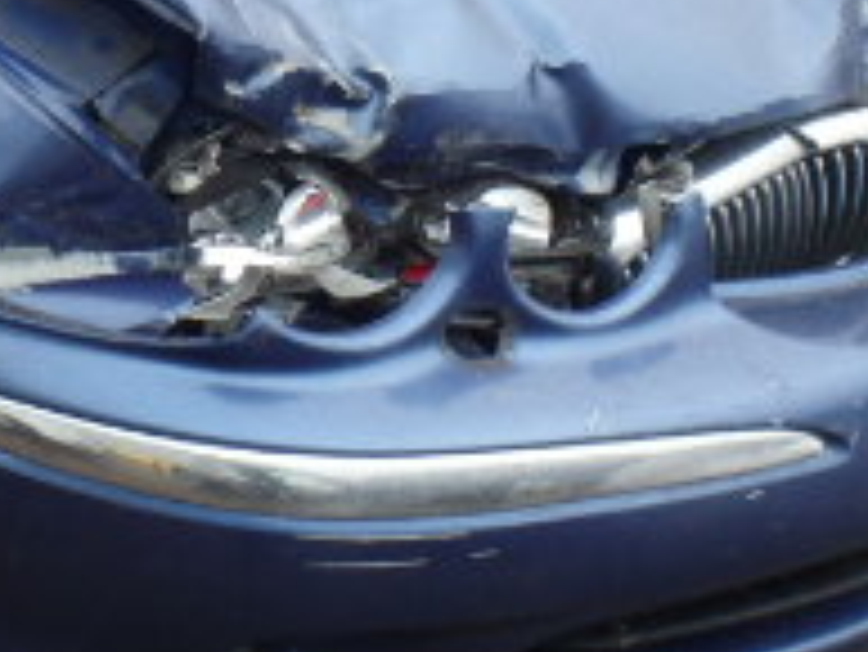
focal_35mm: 93
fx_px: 2333
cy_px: 36
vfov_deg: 15.7
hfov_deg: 19.9
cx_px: -135
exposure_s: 1/30
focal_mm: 5
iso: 250
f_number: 3.9
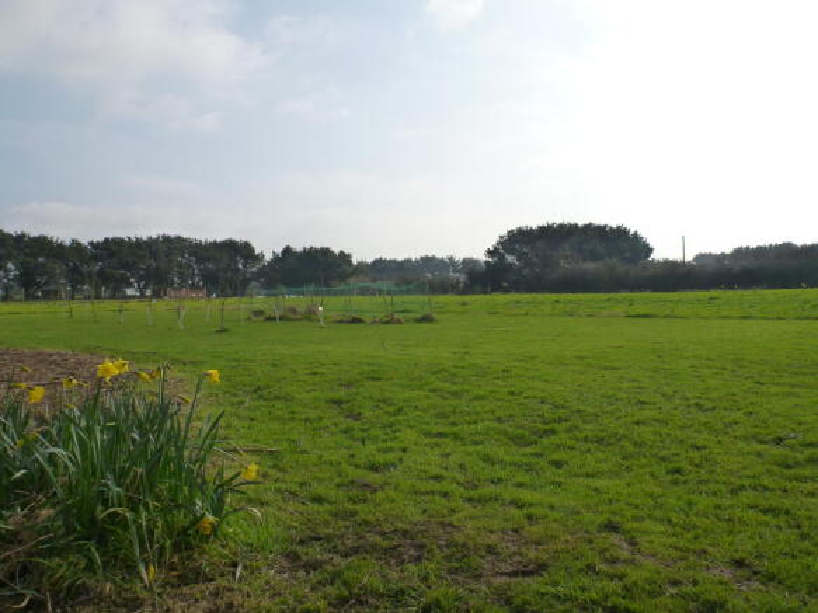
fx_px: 732
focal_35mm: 31
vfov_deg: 45.4
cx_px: 409
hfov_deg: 58.4
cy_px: 306
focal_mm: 5.5
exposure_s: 1/160
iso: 160
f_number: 11
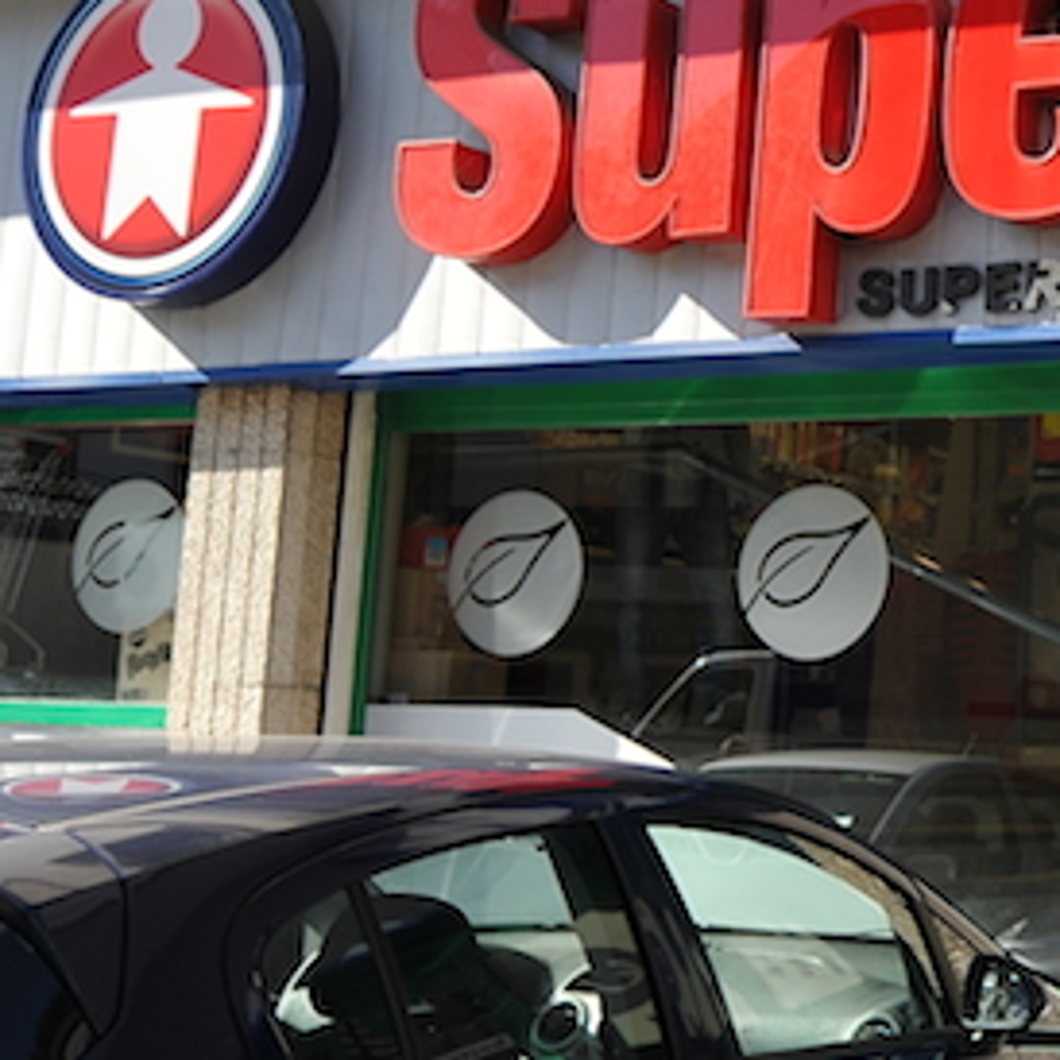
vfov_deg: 26.4
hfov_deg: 23.6
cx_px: 1350
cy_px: 406
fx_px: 2252
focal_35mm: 65
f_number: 4
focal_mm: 14
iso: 200
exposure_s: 1/800
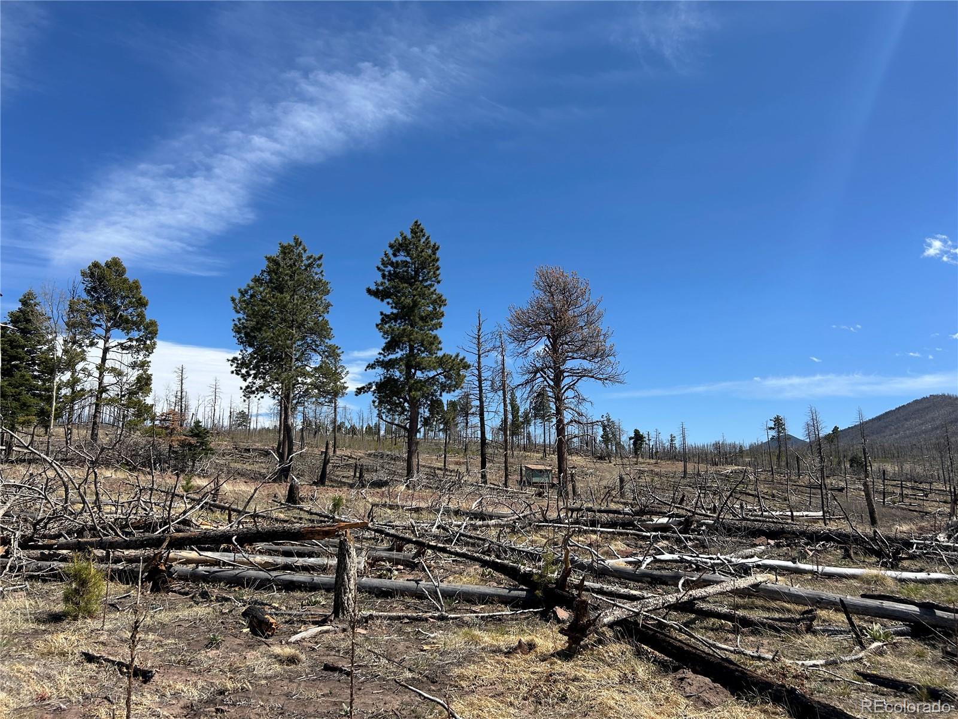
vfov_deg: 53.1
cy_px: 360
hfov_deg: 67.3
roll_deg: -1.1
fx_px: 720
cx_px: 479
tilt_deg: +10.4
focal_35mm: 26
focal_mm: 5.7
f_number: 1.5
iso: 50
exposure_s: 1/4115
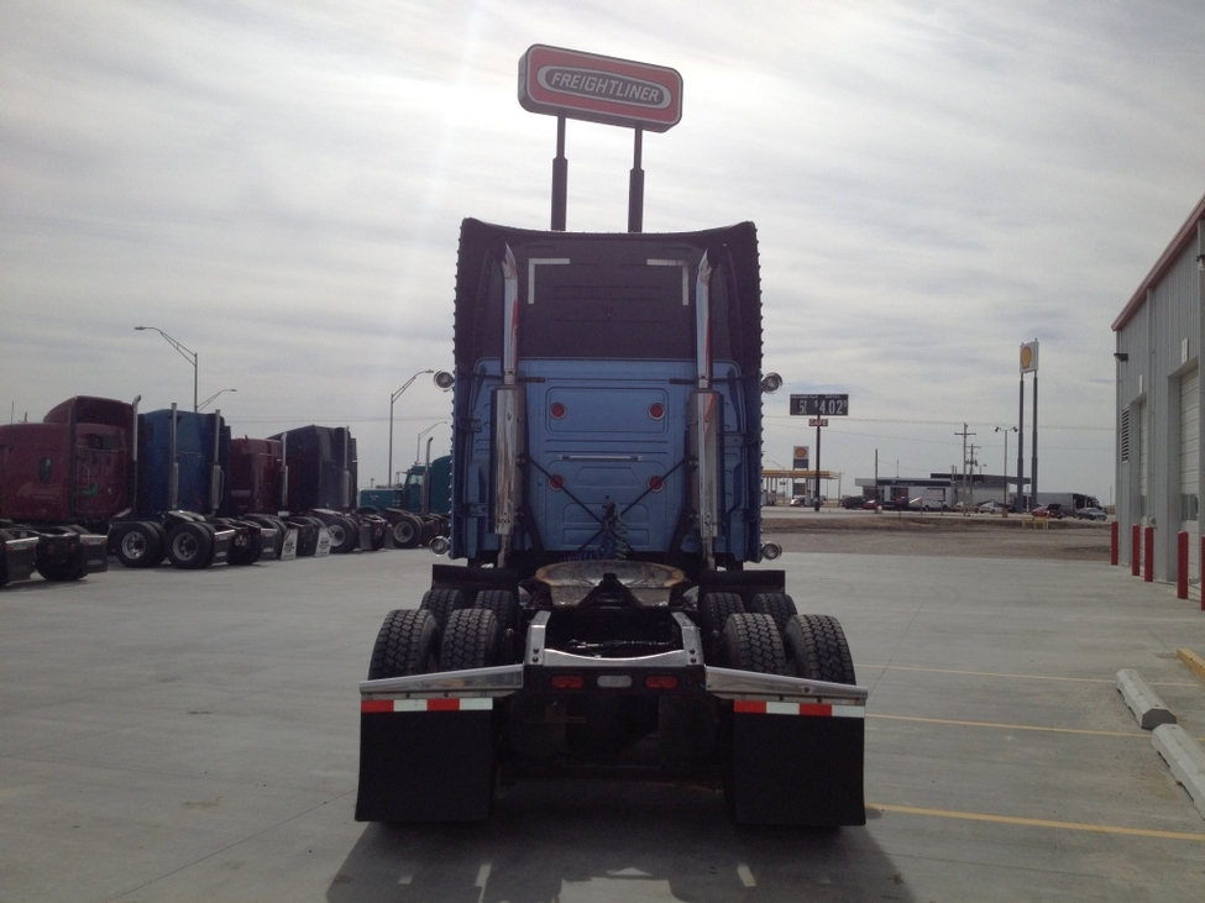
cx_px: 602
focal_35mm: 35
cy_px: 452
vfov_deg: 40.7
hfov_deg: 52.6
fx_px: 1218
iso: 64
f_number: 2.4
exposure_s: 1/5025
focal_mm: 4.28
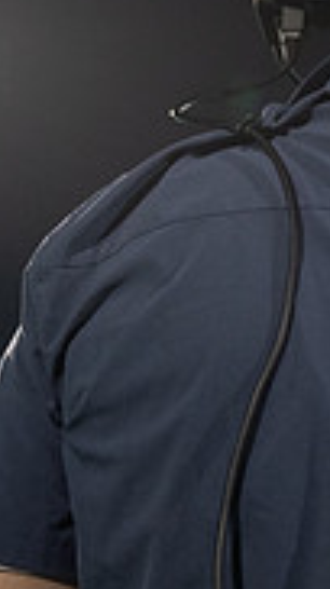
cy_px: 163
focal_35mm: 234
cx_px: 699
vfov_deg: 9.2
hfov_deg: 5.1
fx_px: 3650
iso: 3200
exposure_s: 1/1250
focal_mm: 70
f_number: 2.8
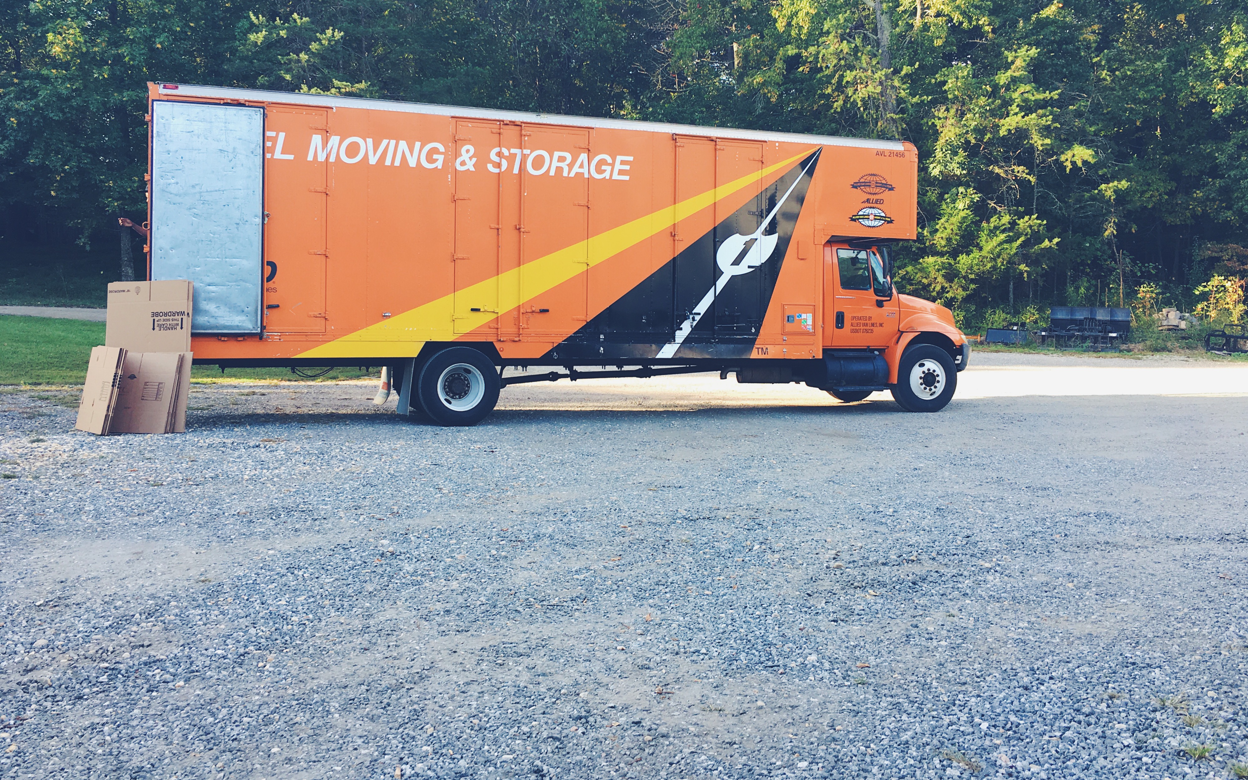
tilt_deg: -0.6
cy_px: 320
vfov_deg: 40.5
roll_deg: +2.2
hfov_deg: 61.2
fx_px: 1054
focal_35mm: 31
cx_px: 620
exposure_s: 1/120
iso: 25
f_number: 2.2
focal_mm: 4.15
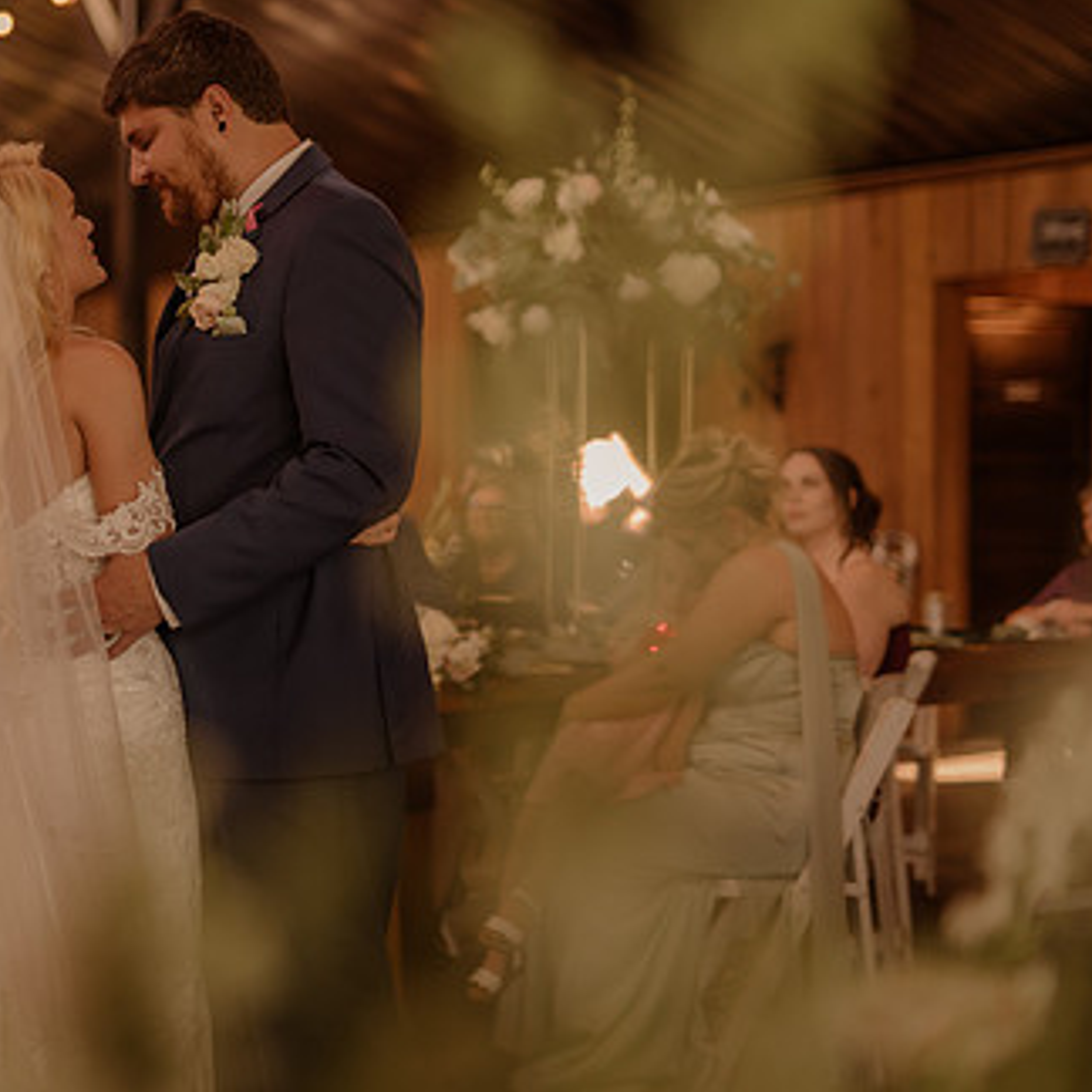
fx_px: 2712
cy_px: 452
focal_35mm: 76
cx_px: 135
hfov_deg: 22.3
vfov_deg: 22.7
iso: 200
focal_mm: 50
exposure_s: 1/200
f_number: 2
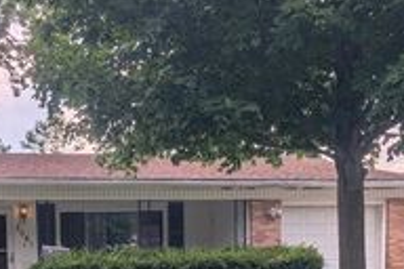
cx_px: 57
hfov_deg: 29.9
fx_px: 729
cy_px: 345
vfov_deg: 19.4
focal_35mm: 65
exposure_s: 1/1368
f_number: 1.68
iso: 23
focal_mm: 6.9
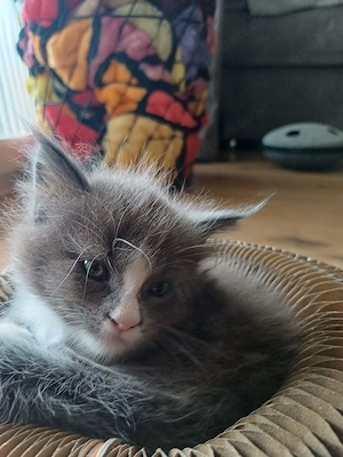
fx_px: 330
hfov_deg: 54.9
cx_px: 172
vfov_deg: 69.4
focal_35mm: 25
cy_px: 228
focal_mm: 4.65
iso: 400
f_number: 1.8
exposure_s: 1/33.4
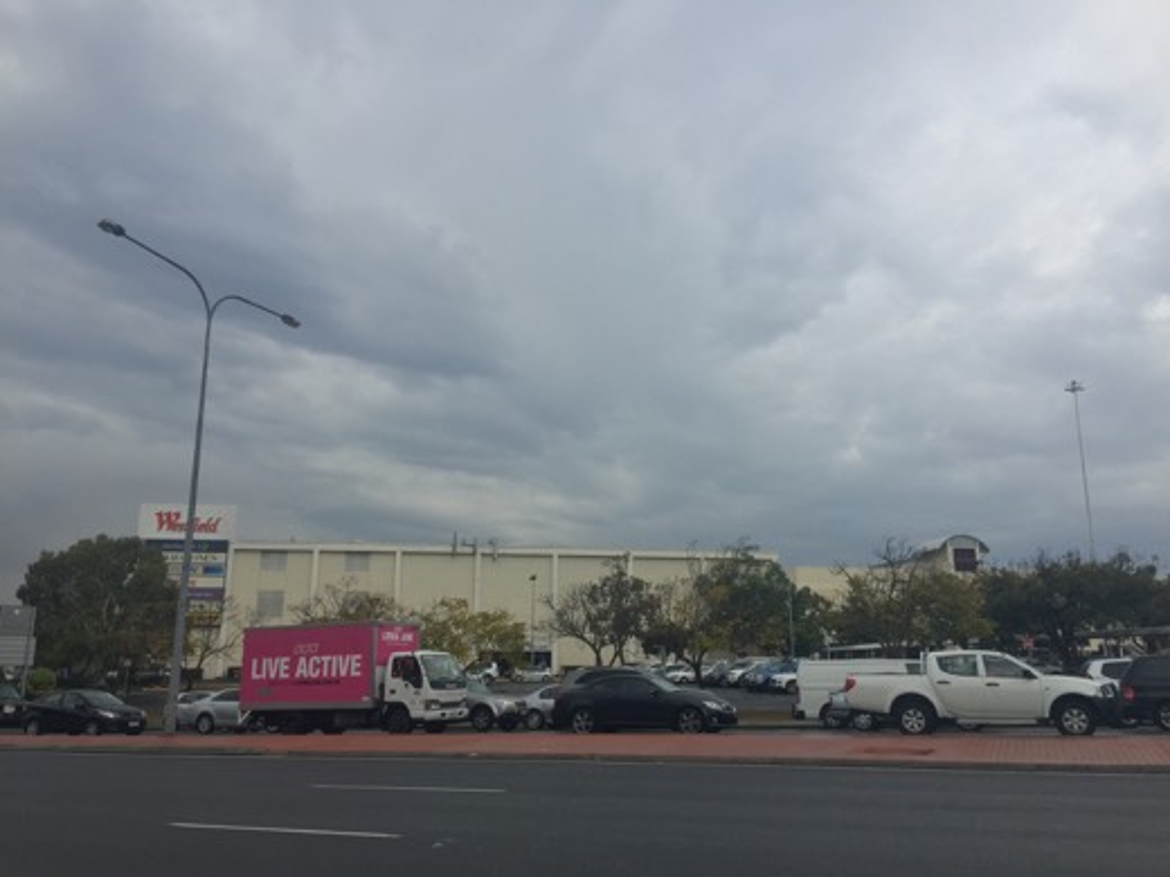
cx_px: 585
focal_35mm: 29
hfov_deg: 61.7
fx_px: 980
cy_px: 438
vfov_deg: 48.2
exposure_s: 1/2639
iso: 32
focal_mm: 4.15
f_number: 2.2
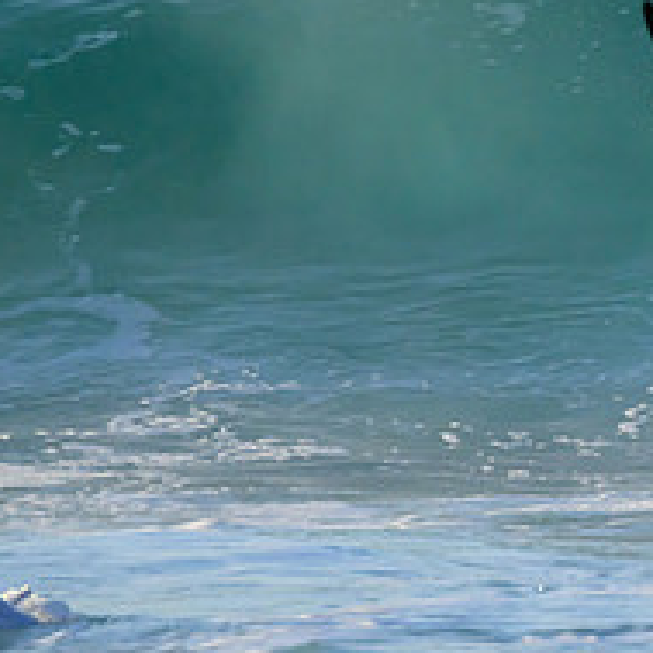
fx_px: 38907
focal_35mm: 1823
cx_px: 999
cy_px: 26
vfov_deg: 1.0
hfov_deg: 1.0
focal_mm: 700
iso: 1800
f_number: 11
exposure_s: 1/2000
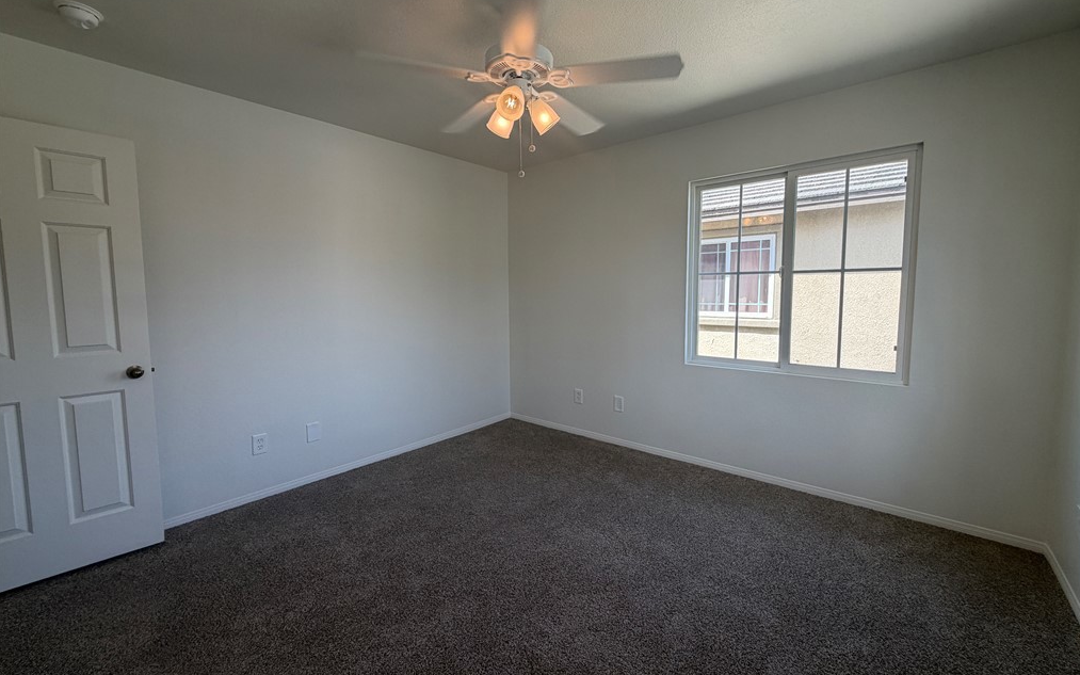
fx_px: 441
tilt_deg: -5.2
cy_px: 326
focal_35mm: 15
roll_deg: +1.1
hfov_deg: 101.5
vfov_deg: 74.8
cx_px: 543
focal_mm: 2.22
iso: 50
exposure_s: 1/122
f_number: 2.2
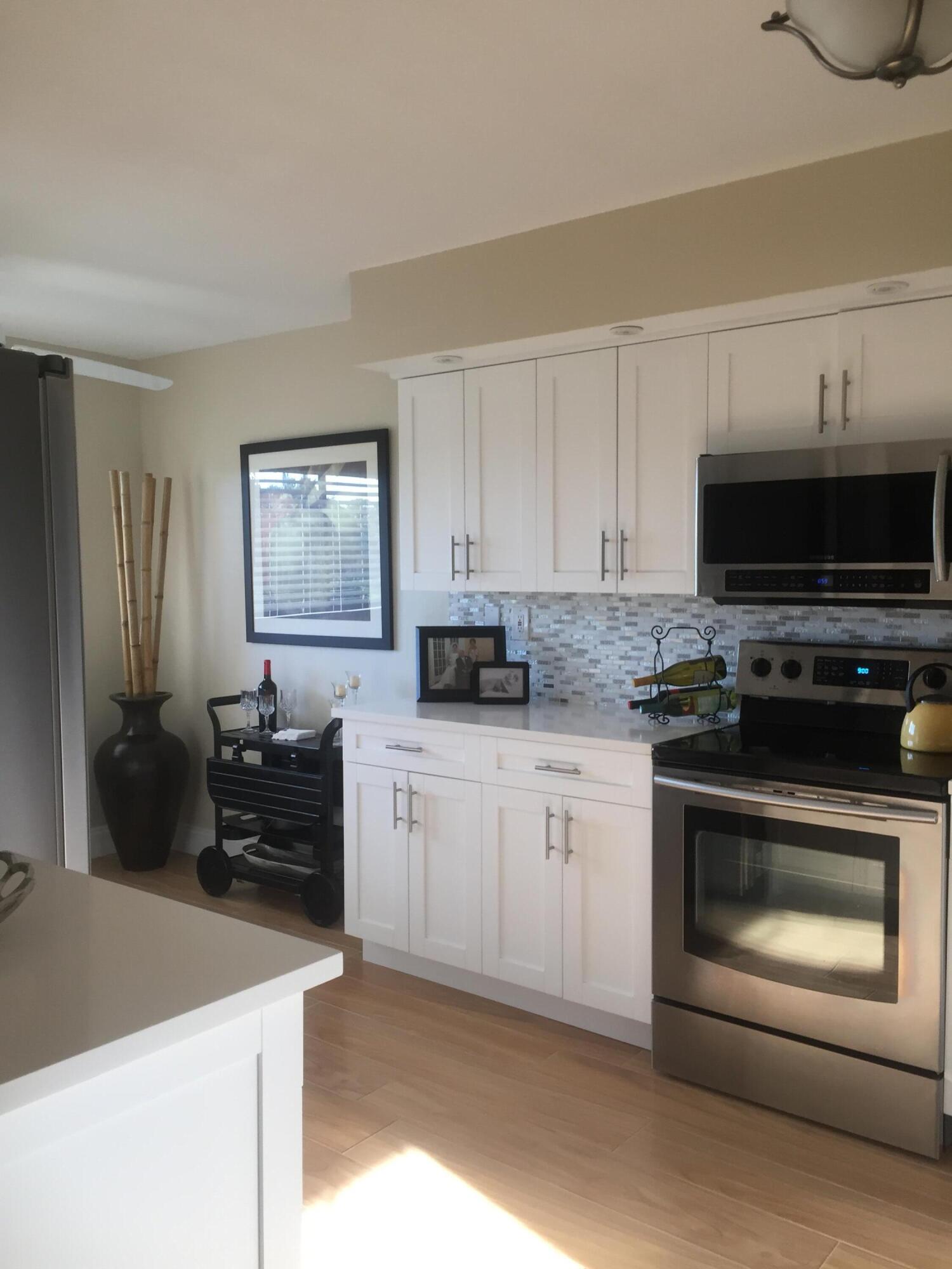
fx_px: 1063
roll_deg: +0.9
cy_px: 634
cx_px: 476
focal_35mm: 29
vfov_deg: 61.7
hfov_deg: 48.2
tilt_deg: -4.5
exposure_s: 1/40
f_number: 2.2
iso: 32
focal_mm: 4.15
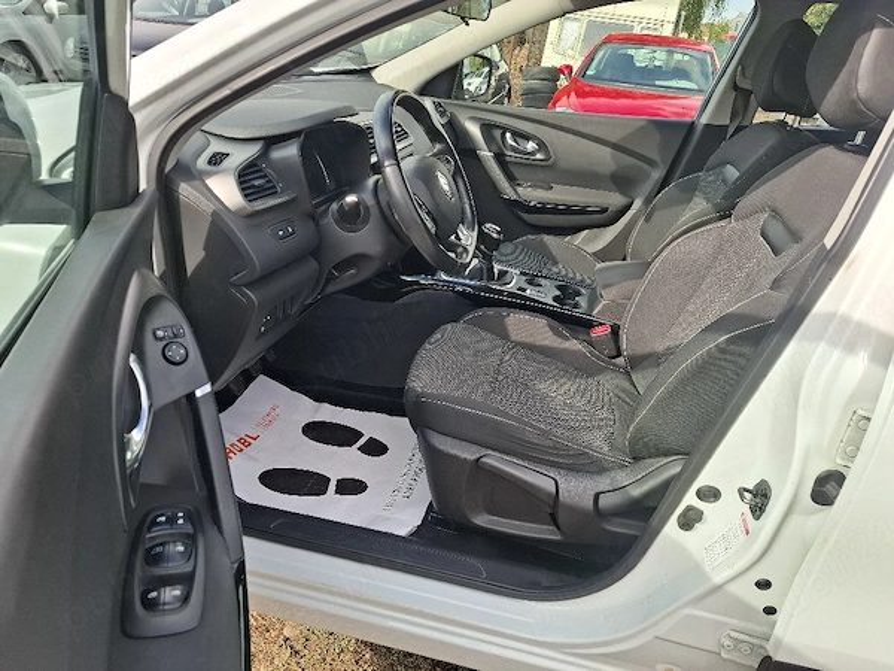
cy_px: 336
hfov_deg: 73.9
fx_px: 594
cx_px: 447
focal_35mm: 23
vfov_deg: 58.9
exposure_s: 1/417
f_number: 1.8
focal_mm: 5.54
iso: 50
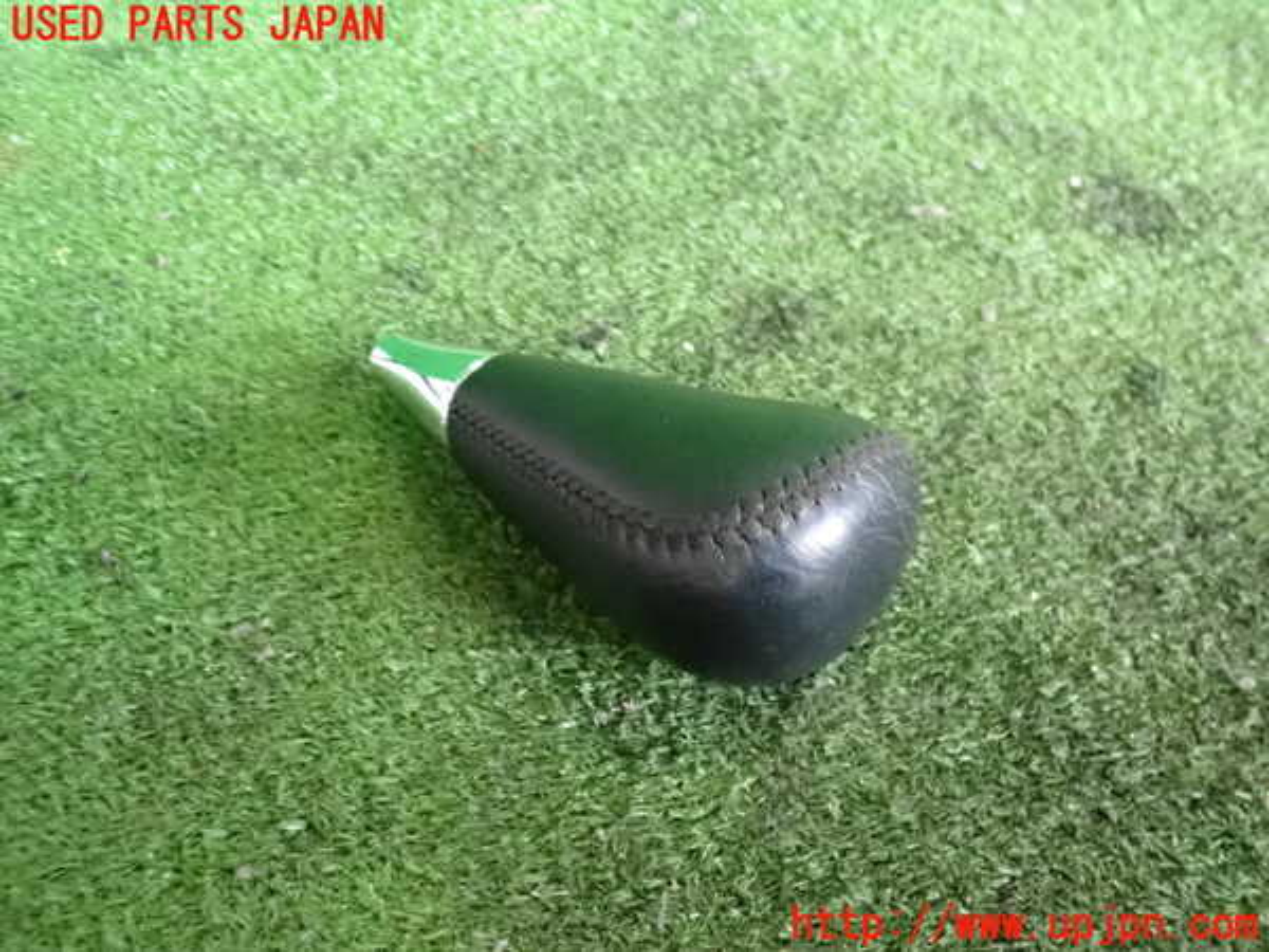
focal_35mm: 30
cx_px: 634
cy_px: 476
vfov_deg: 46.8
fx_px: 1100
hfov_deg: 60.0
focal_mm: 5.4
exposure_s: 1/125
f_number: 2.3
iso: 2000
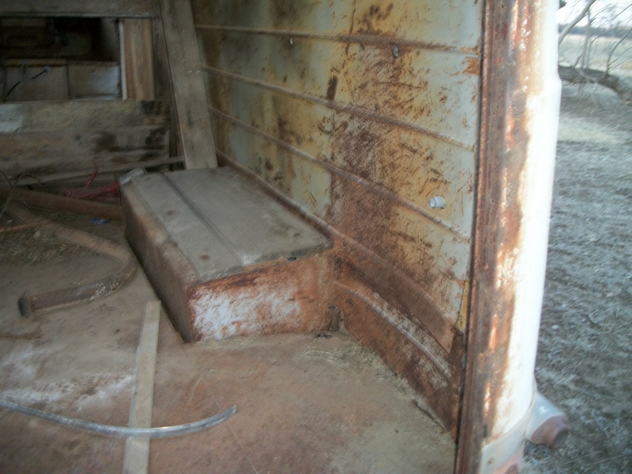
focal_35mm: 32
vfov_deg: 44.2
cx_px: 316
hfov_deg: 56.8
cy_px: 237
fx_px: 584
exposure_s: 1/30
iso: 160
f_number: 2.9
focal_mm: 5.7
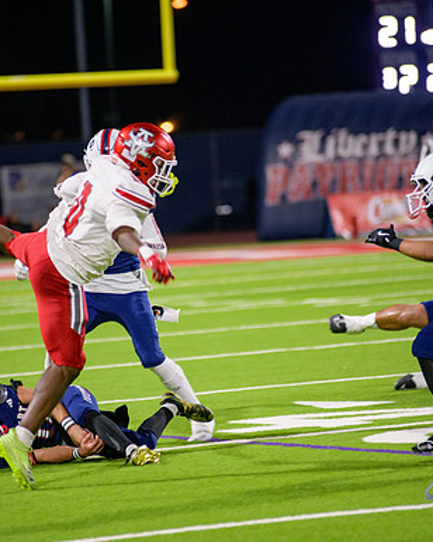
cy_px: 271
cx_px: 160
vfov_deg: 6.8
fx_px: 4533
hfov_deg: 5.5
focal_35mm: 283
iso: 2000
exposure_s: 1/320
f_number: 2.8
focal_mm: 200
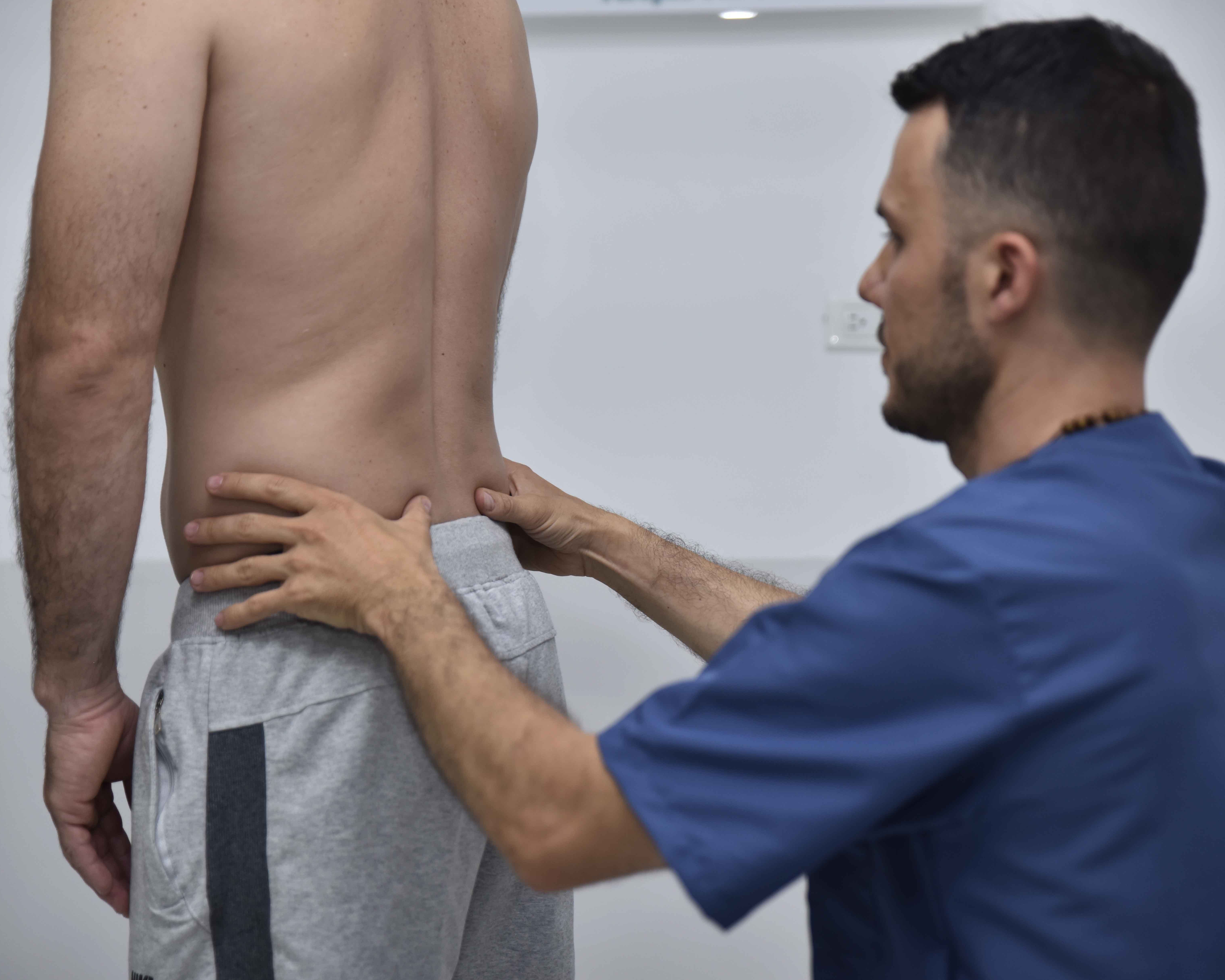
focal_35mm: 68
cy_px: 488
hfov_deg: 27.9
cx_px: 650
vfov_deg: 22.5
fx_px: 2465
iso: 640
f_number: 2.8
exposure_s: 1/250
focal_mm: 60
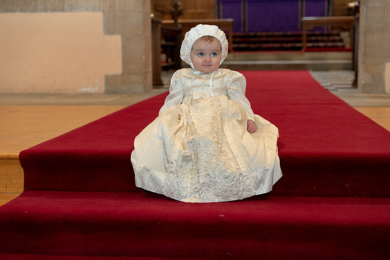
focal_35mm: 55
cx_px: 195
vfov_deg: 24.6
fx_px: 596
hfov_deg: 36.2
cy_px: 130
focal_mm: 55
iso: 3200
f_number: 4
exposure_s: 1/160
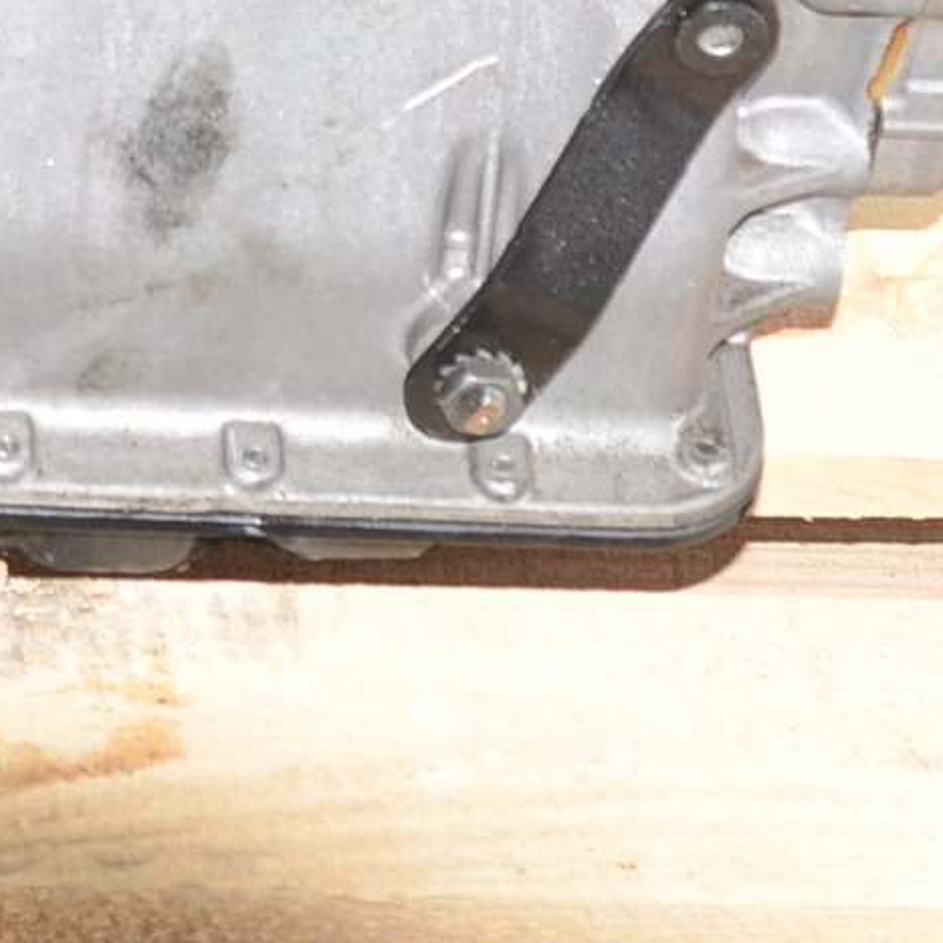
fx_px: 4962
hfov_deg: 10.7
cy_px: -424
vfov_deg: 10.5
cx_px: -40
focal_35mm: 161
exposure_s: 1/125
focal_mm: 24
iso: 100
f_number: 4
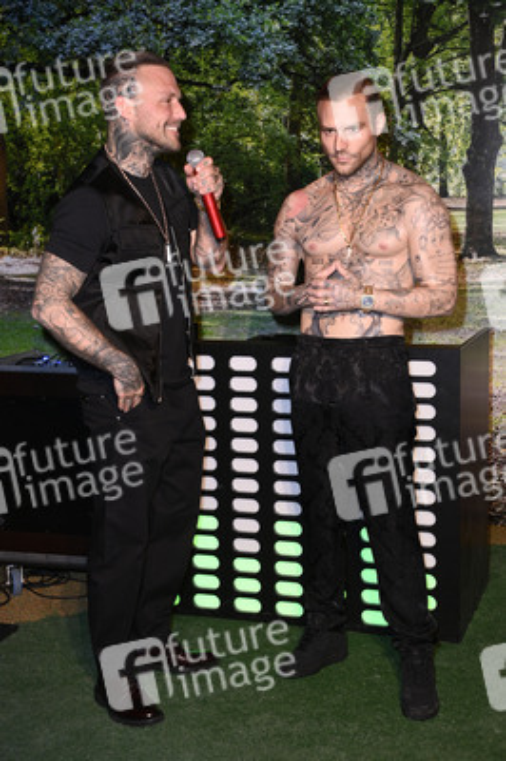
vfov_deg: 34.5
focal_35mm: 58
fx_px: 1225
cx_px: 253
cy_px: 380
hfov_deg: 23.3
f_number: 5.6
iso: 2000
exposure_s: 1/125
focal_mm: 58
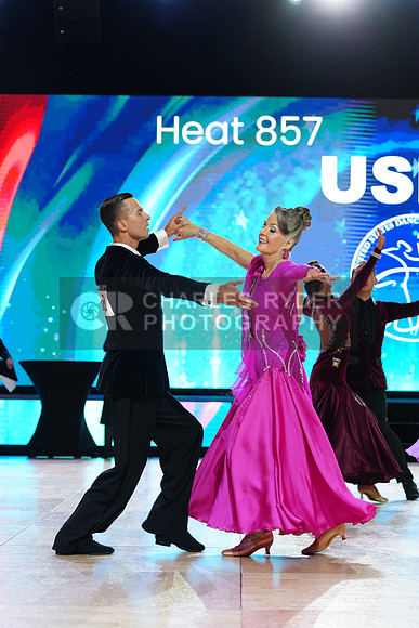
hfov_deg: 14.4
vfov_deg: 21.5
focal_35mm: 95
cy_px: 314
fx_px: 1657
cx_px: 210
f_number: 4
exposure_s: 1/320
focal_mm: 95
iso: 2500
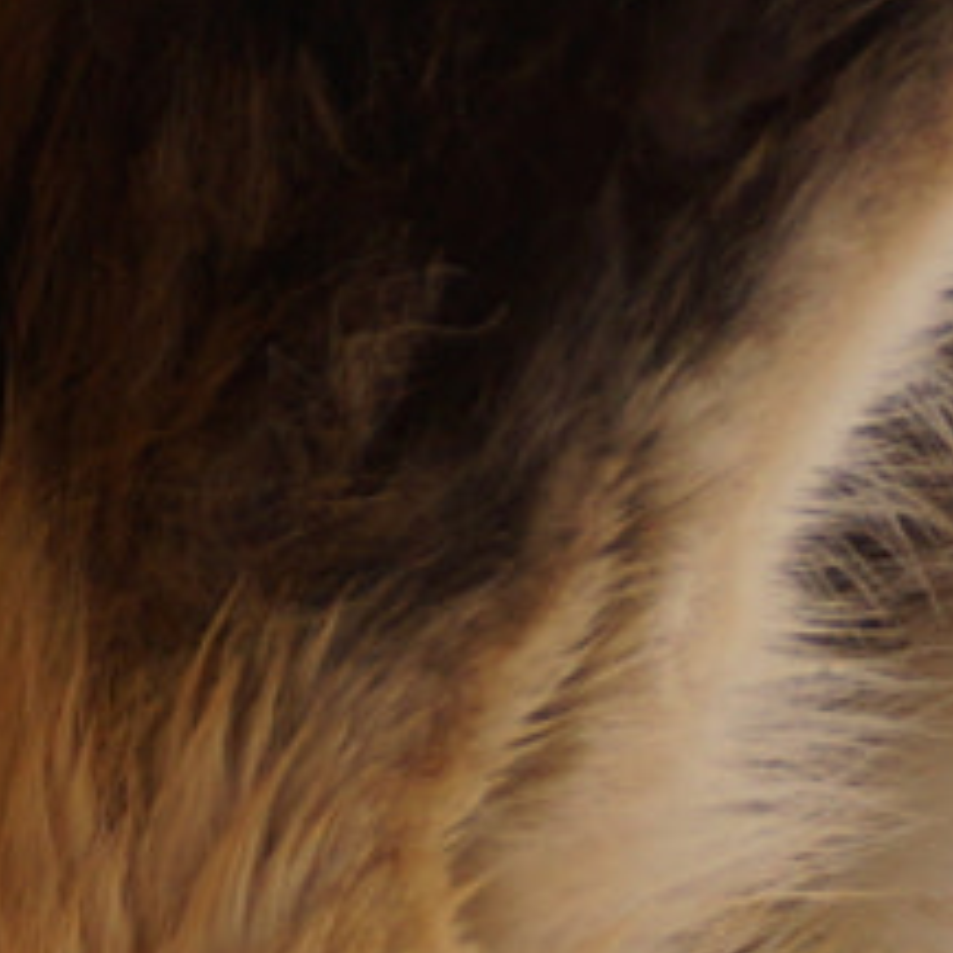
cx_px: 971
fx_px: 67372
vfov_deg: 0.8
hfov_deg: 0.8
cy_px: 2303
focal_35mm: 2163
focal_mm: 180
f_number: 5
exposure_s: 1/320
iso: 125
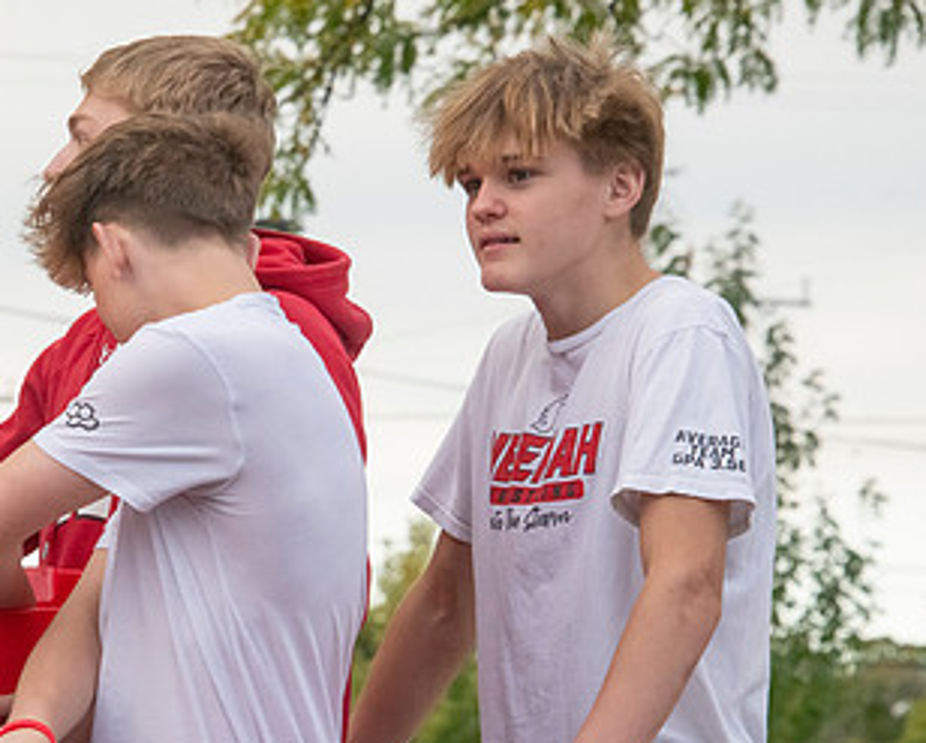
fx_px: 8723
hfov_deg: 6.1
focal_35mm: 318
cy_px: 501
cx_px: 150
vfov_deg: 4.9
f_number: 11
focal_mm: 180
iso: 3200
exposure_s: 1/1000
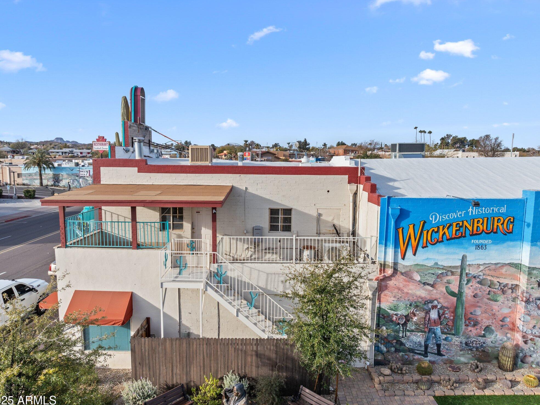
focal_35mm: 25
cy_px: 209
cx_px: 268
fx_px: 390
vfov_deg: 54.9
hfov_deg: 69.4
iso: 110
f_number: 2.8
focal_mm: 12.29
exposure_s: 1/1250
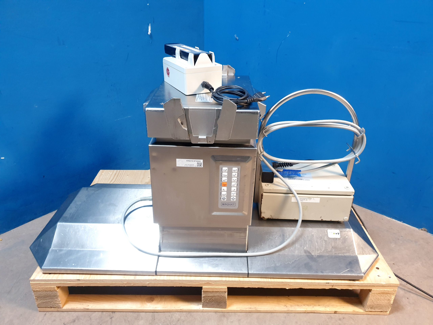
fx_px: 325
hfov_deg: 67.3
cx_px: 216
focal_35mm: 26
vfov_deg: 53.1
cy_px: 162
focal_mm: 4.3
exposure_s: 1/50
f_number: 1.5
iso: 320
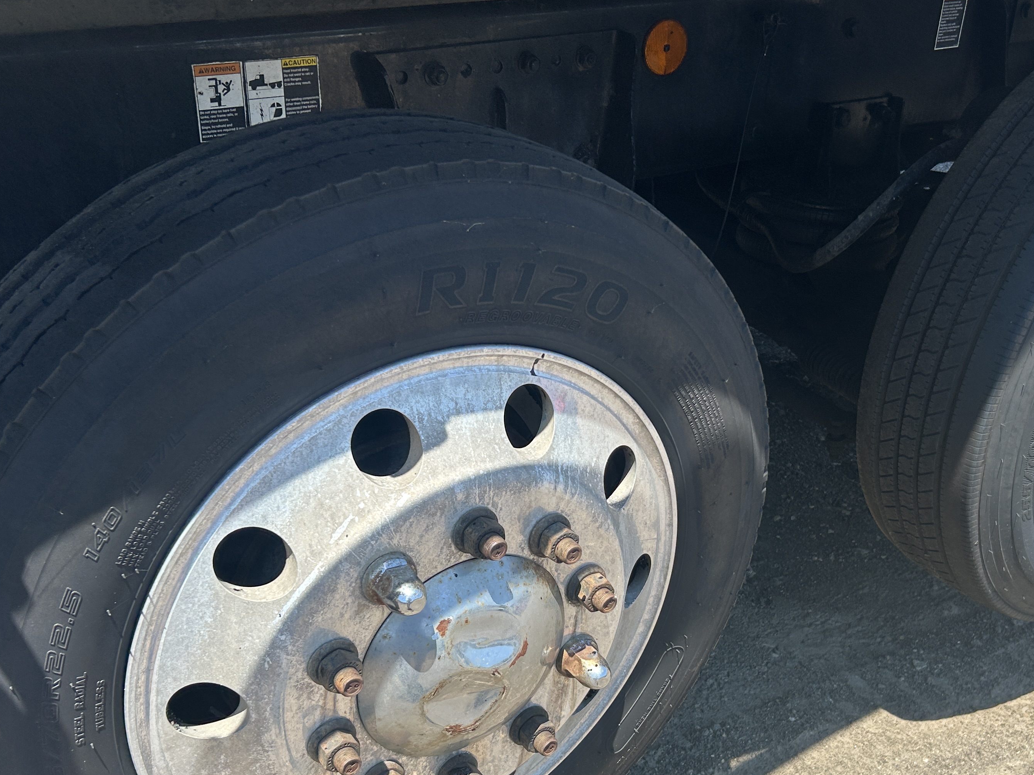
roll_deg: -1.4
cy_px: 506
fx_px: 1165
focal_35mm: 39
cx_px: 579
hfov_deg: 47.8
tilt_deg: -32.2
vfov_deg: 36.5
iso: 50
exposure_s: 1/1808
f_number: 1.5
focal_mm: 5.7
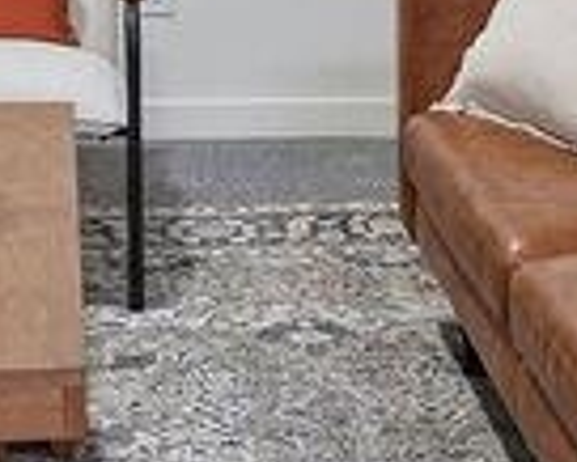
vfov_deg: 12.5
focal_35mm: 113
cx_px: 115
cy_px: -375
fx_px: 1931
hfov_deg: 16.9
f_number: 8
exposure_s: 1/13
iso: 100
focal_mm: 16
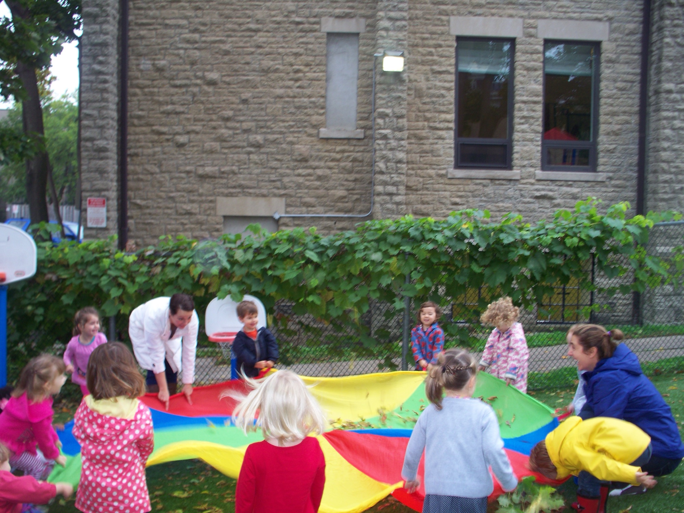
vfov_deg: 40.7
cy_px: 256
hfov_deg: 52.6
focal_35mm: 35
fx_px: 692
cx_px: 342
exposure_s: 1/30
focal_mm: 7.54
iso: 80
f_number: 2.8
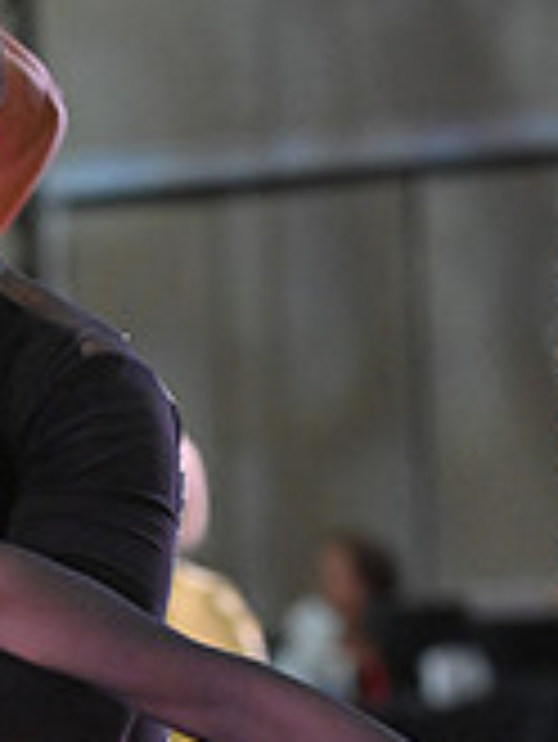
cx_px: -164
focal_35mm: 607
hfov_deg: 2.5
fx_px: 13029
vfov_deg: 3.3
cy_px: 1142
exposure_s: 1/400
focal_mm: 180
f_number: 5
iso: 4000
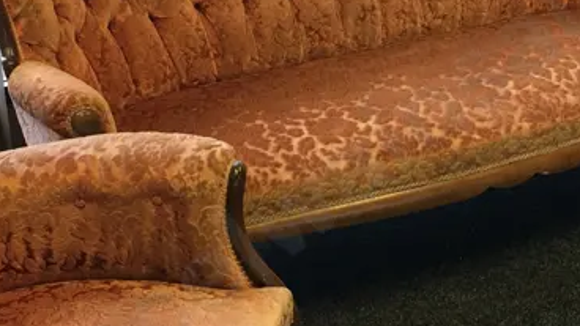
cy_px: 91
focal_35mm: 88
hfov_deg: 23.8
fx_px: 1353
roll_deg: -1.2
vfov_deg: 13.7
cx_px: 463
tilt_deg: -20.3
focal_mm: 4.15
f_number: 2.2
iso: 50
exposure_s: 1/33
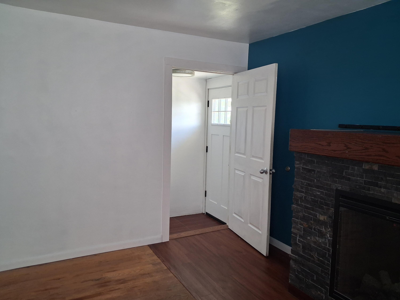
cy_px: 150
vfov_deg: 51.4
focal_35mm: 27
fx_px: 312
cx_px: 200
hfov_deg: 65.3
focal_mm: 4
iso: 320
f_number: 1.8
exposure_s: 1/100
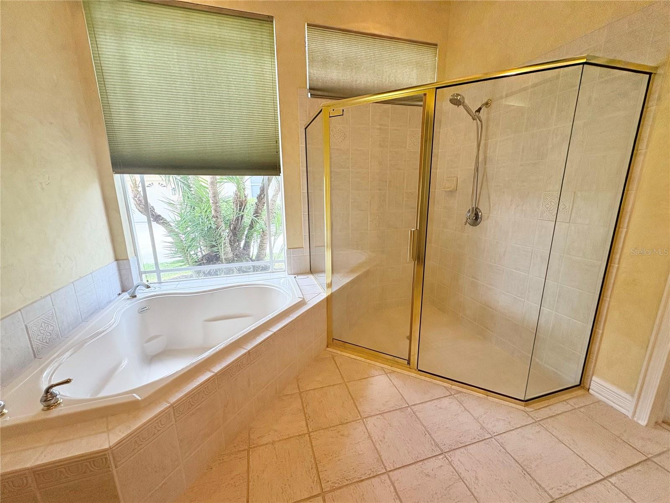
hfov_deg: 102.1
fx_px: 271
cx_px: 335
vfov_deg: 85.7
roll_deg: +1.3
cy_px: 252
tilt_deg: -12.8
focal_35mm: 14
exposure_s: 1/120
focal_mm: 2.22
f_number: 2.2
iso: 160
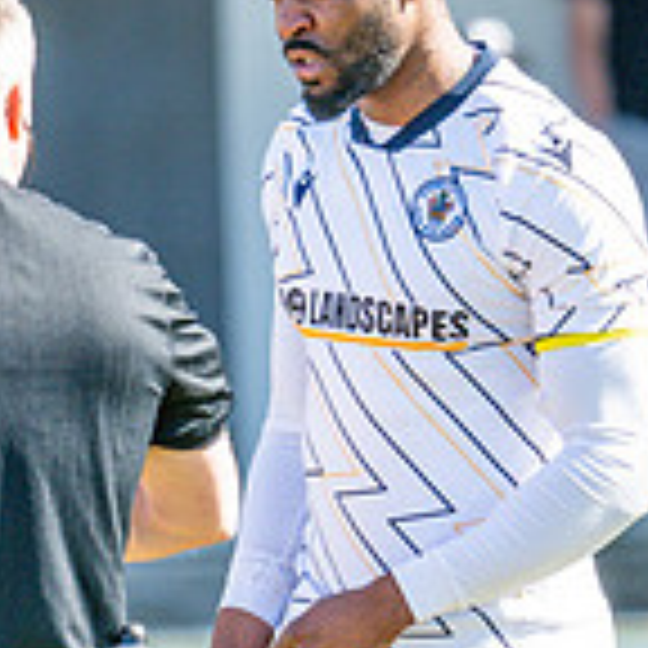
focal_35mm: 1590
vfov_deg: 1.1
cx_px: -447
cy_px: 639
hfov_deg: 1.1
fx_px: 33674
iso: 400
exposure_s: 1/800
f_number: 5.6
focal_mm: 400
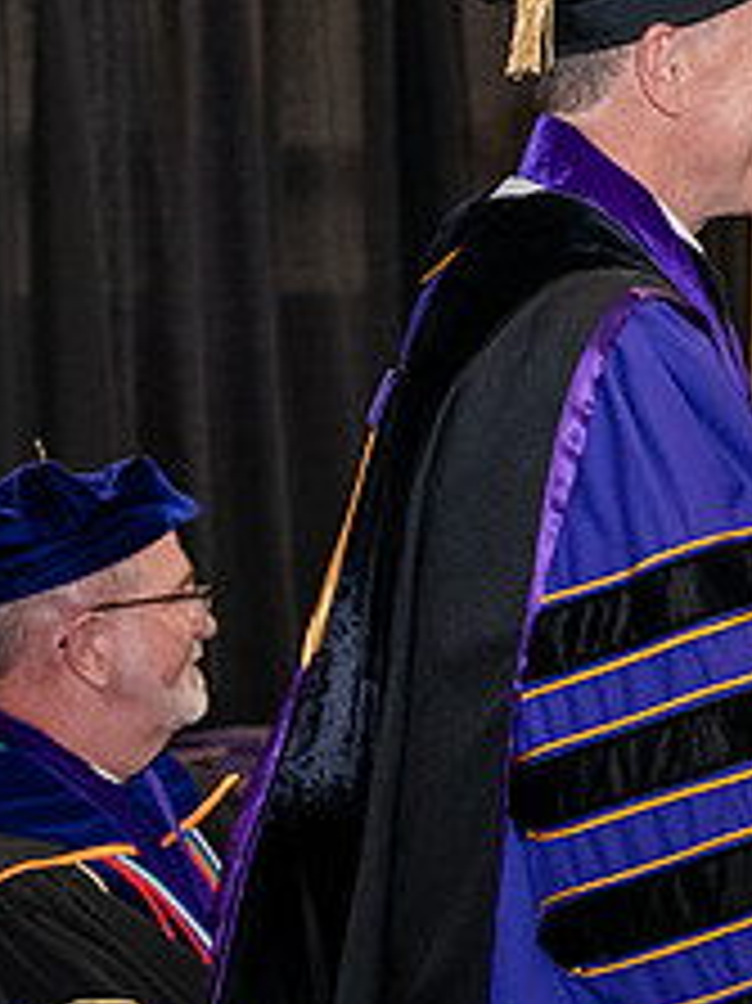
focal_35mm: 175
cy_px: 358
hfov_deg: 8.3
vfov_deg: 11.3
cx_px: 1067
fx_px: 5074
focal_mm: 70
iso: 2500
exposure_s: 1/200
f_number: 5
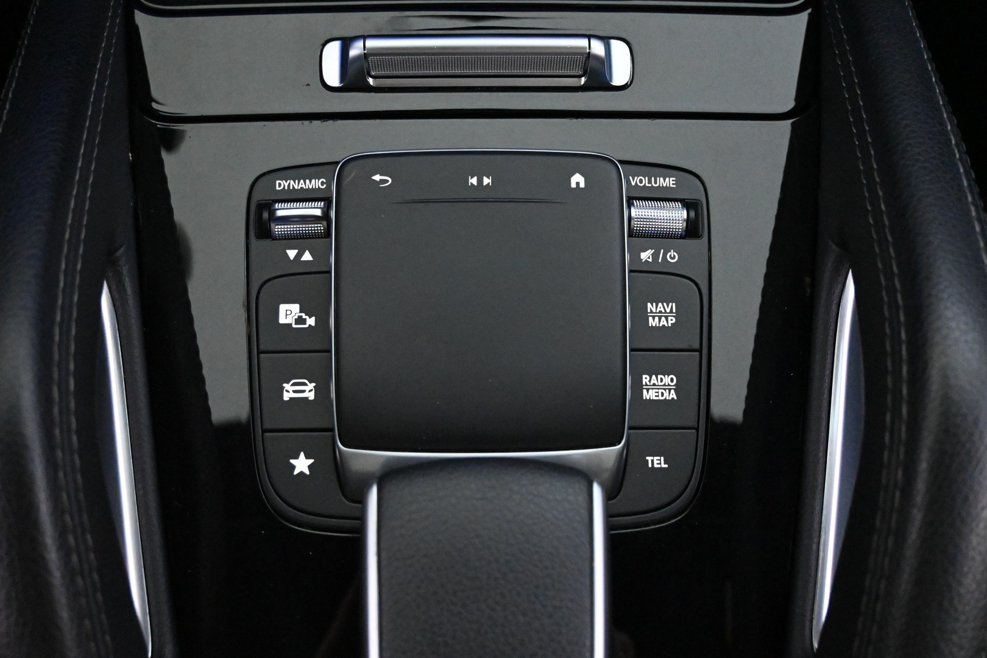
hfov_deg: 47.2
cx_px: 494
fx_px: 1131
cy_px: 329
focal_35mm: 41
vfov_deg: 32.4
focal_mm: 27.5
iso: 11400
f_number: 4.5
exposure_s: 1/40
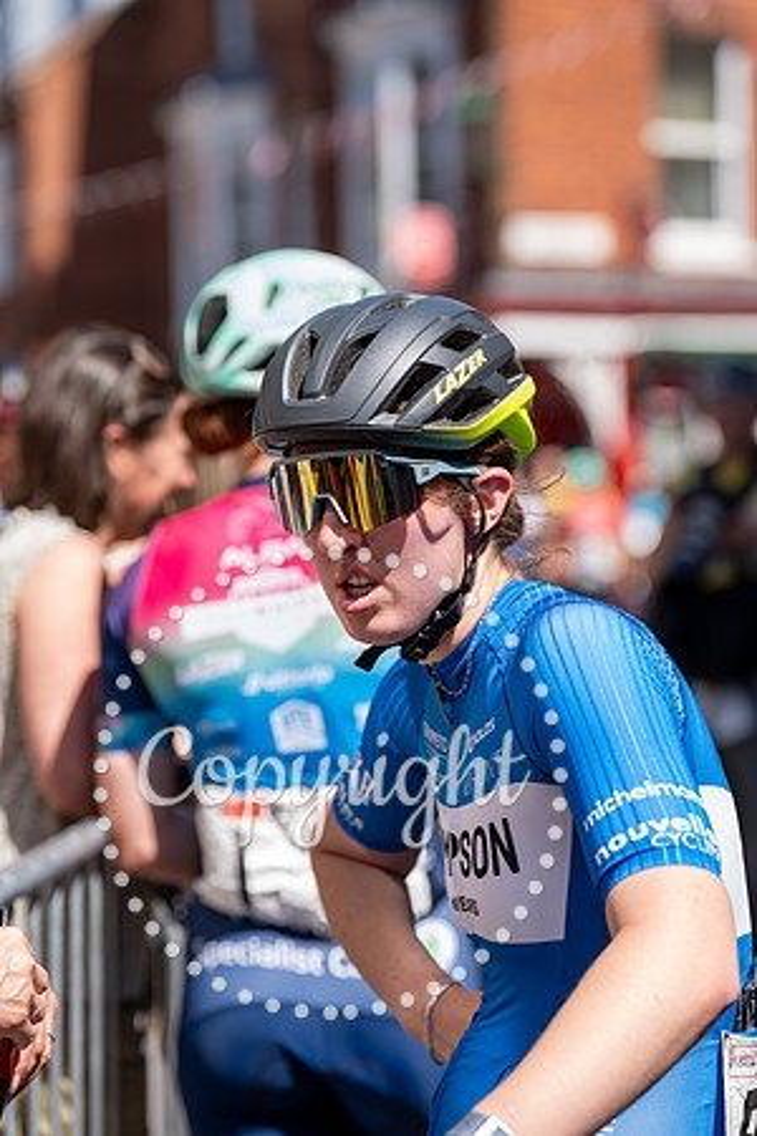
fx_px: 3659
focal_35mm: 116
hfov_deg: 11.8
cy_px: 568
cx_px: 378
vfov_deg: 17.6
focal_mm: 116
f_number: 3.5
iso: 100
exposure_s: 1/500
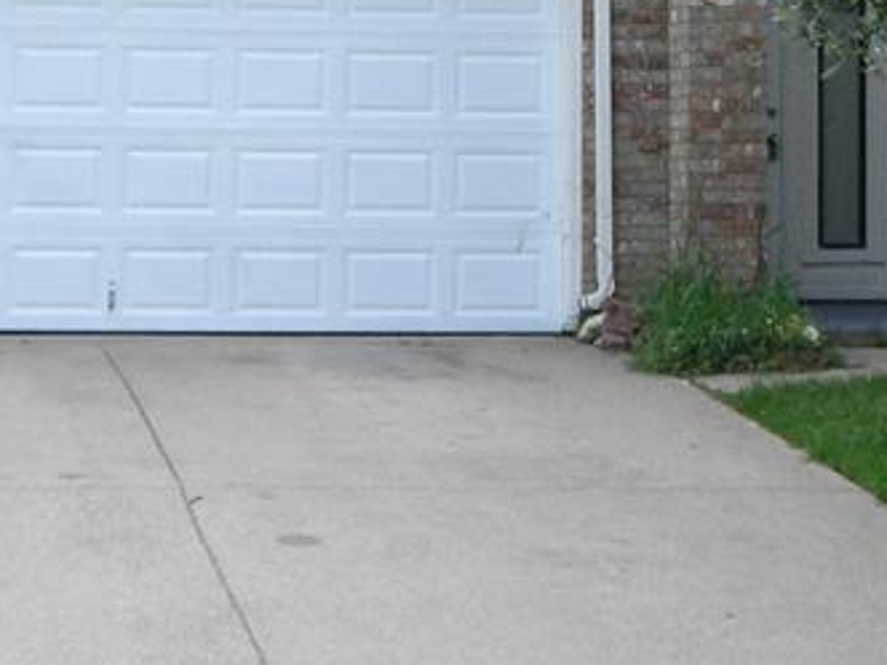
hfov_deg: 13.6
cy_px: 5
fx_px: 3715
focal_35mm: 145
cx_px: 572
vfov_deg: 10.2
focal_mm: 7.6
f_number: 3
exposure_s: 1/250
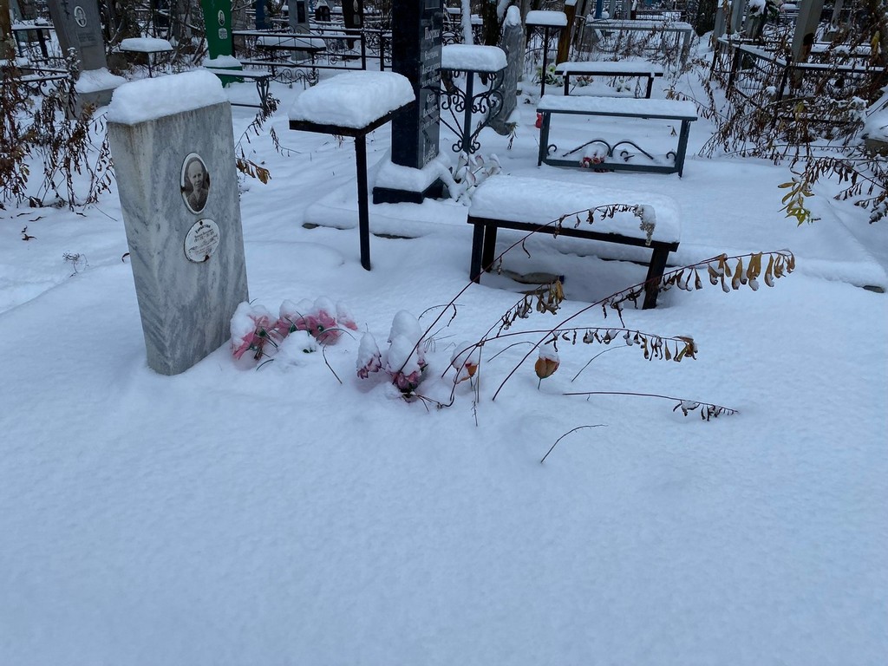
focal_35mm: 26
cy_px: 333
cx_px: 444
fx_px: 667
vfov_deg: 53.1
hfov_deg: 67.3
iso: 32
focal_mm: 4.25
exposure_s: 1/864
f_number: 1.8
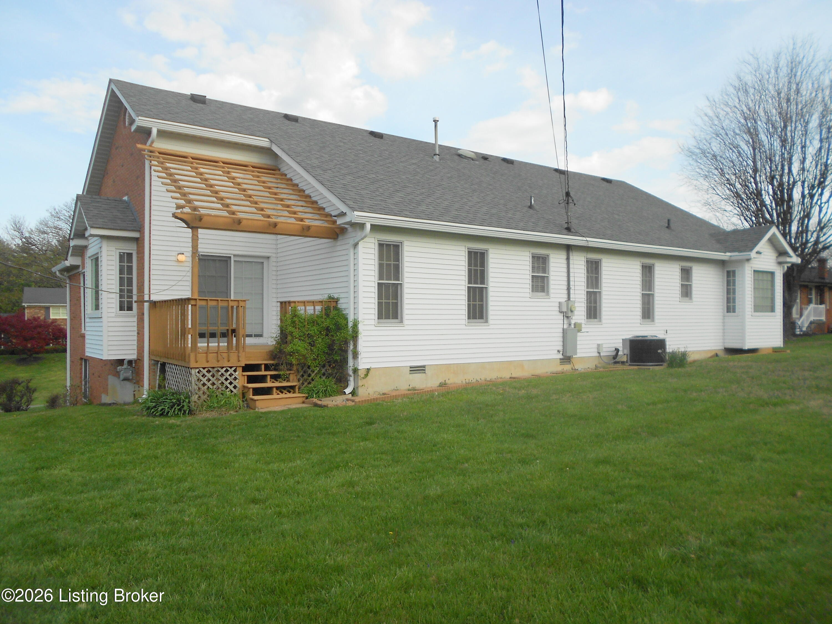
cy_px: 312
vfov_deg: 53.1
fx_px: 625
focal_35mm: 26
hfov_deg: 67.3
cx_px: 416
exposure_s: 1/640
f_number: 3.2
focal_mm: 4.6
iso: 80
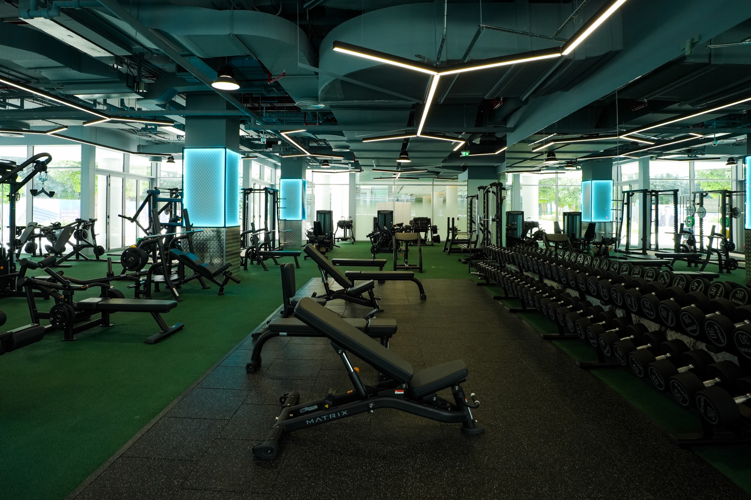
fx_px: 396
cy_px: 210
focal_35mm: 19
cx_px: 376
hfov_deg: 86.9
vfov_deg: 64.2
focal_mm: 16
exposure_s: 1/200
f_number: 5.6
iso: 1000
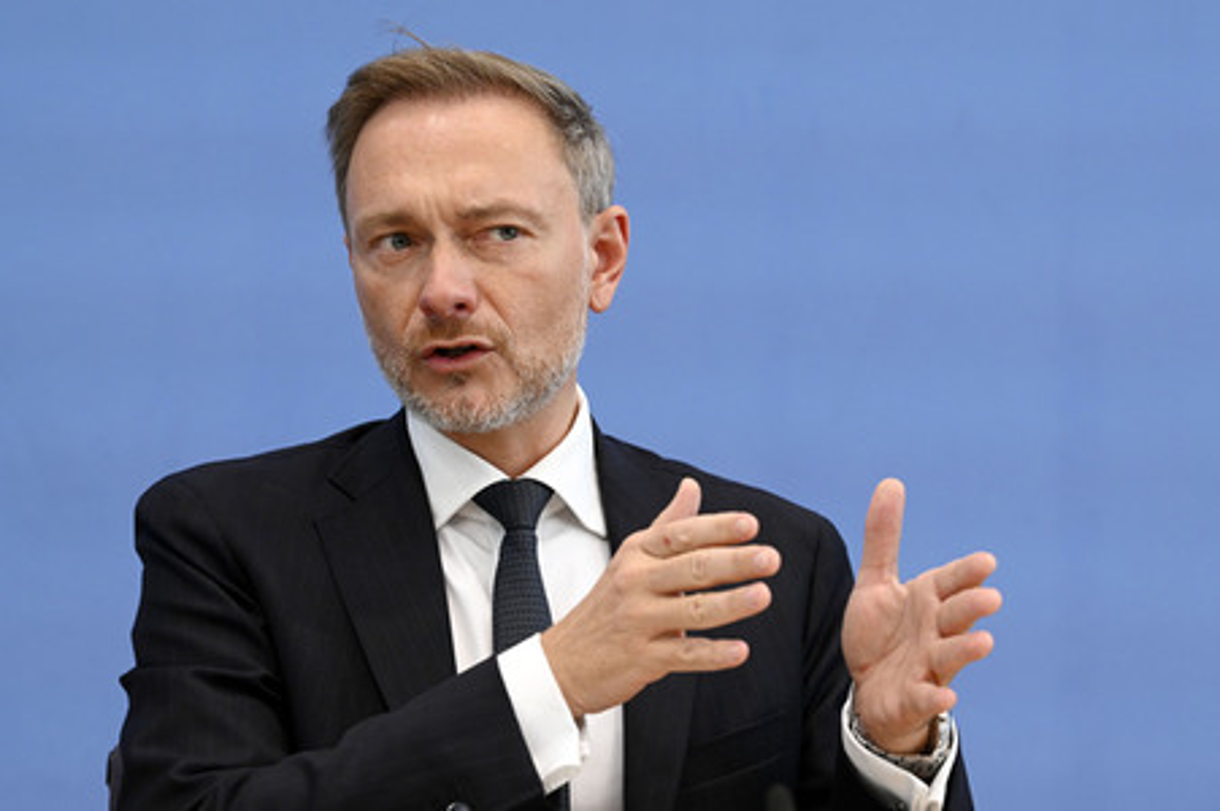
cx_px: 610
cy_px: 406
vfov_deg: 11.2
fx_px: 4131
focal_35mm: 122
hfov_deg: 16.8
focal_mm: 122
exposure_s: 1/640
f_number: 5.6
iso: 3200
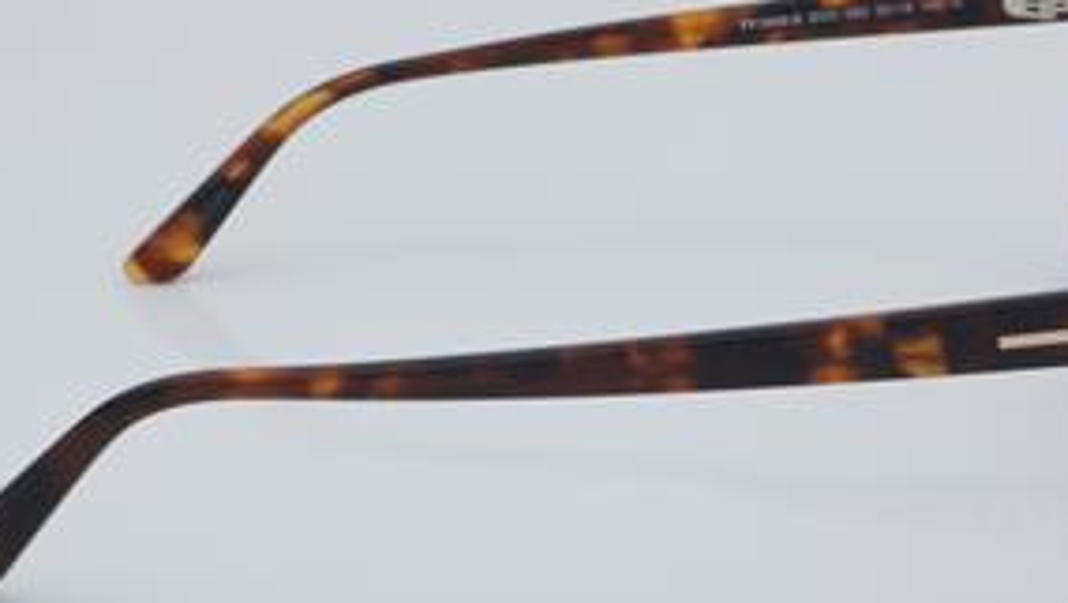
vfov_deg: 11.0
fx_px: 3118
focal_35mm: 110
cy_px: 341
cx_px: 607
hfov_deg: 19.4
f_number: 32
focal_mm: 50
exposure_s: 1/4
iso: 100
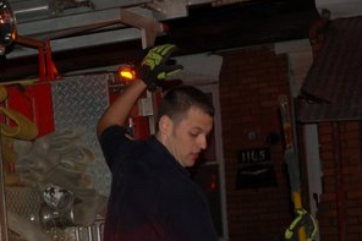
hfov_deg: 15.3
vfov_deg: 10.2
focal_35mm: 134
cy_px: 95
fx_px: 1345
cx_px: 133
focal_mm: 55
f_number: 5.6
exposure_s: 1/60
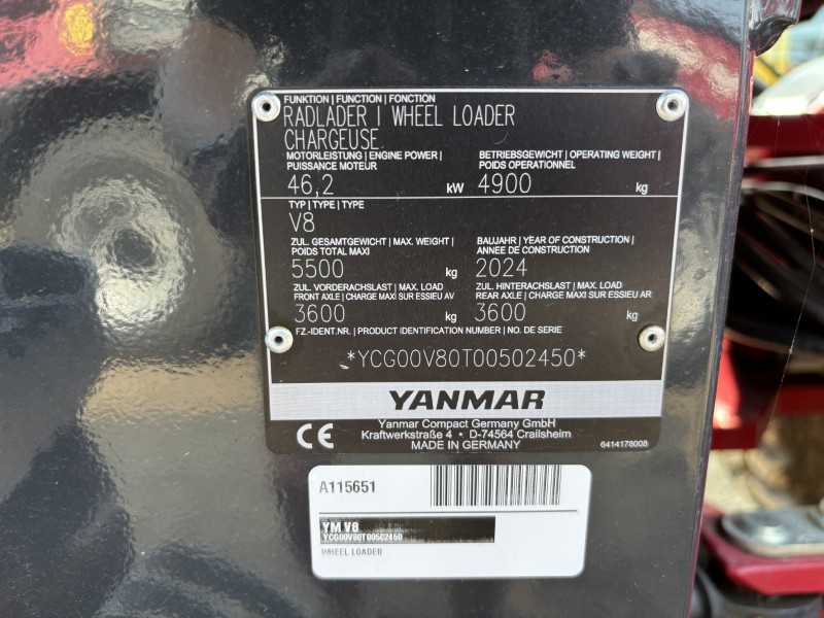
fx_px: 619
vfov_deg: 53.1
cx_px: 412
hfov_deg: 67.3
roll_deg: -0.3
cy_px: 309
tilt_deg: -15.2
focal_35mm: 26
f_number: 1.6
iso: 64
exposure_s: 1/121
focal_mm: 5.96
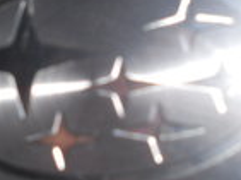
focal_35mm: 91
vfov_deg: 16.1
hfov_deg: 21.6
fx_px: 632
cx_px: 120
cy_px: 69
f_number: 8.8
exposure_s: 1/25
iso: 80
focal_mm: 5.8
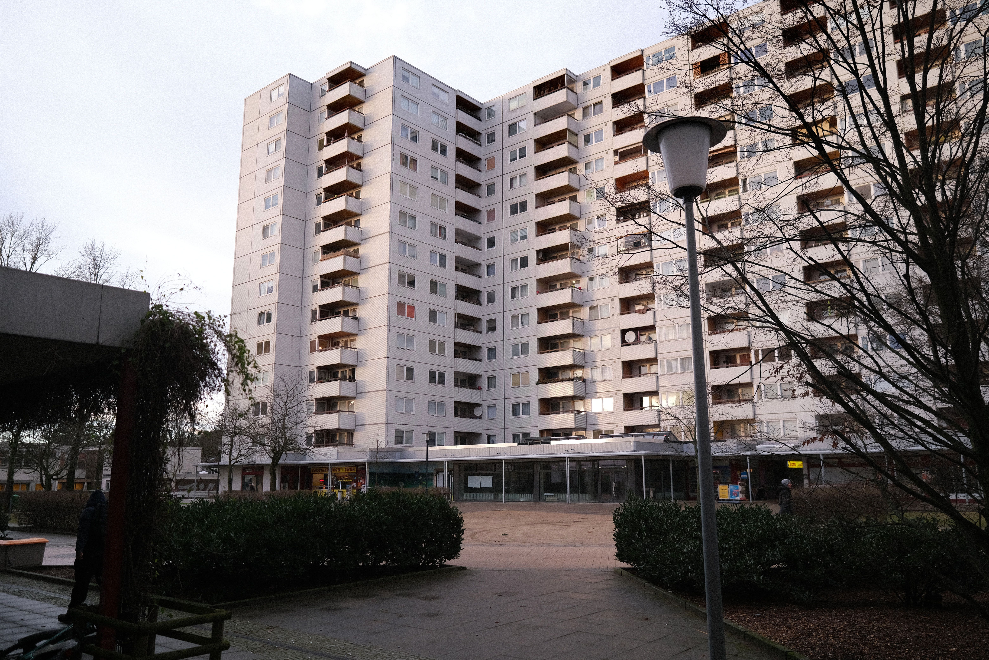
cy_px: 330
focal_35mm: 27
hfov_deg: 67.4
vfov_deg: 47.9
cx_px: 494
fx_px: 742
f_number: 1.4
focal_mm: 18
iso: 320
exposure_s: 1/850
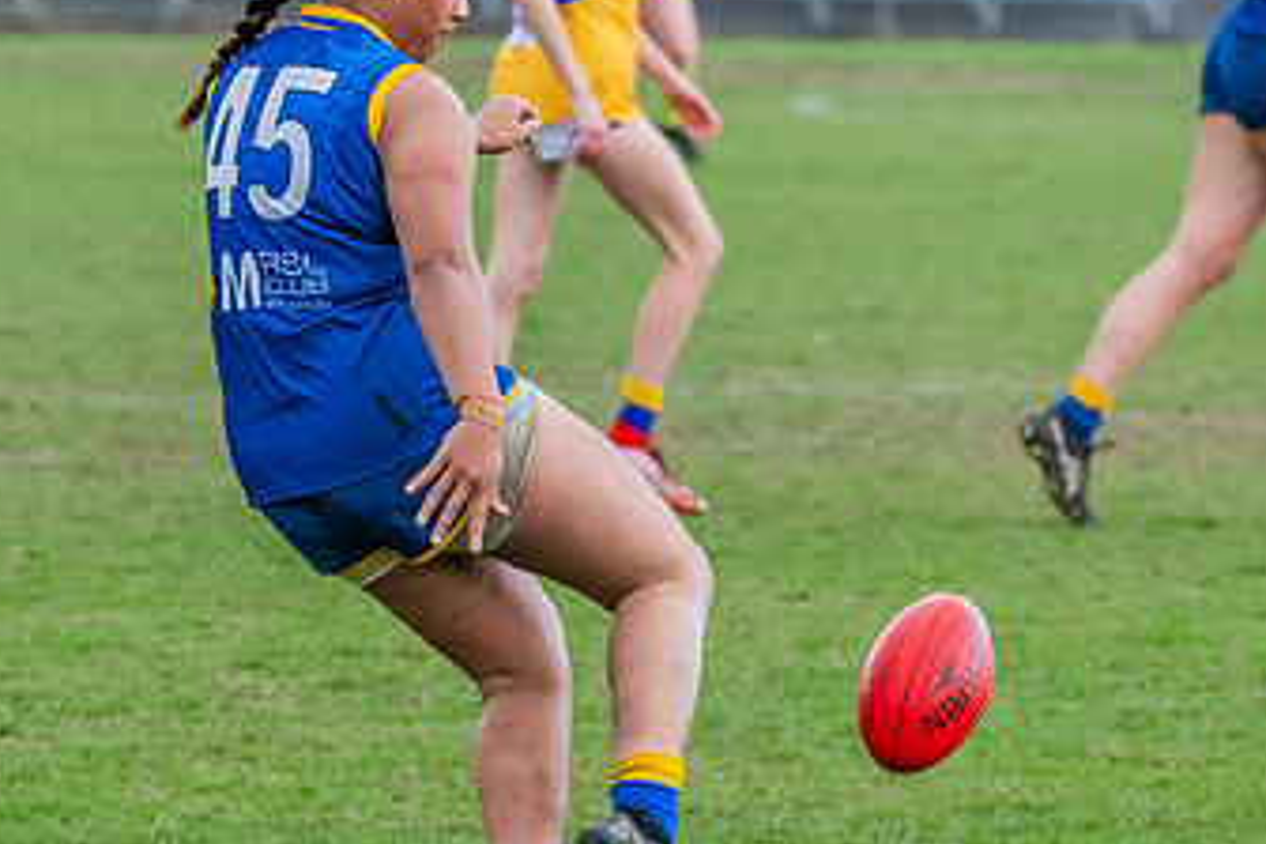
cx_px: 727
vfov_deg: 3.2
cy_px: 392
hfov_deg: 4.9
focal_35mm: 424
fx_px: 14910
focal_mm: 200
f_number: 5.3
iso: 2000
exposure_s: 1/1600
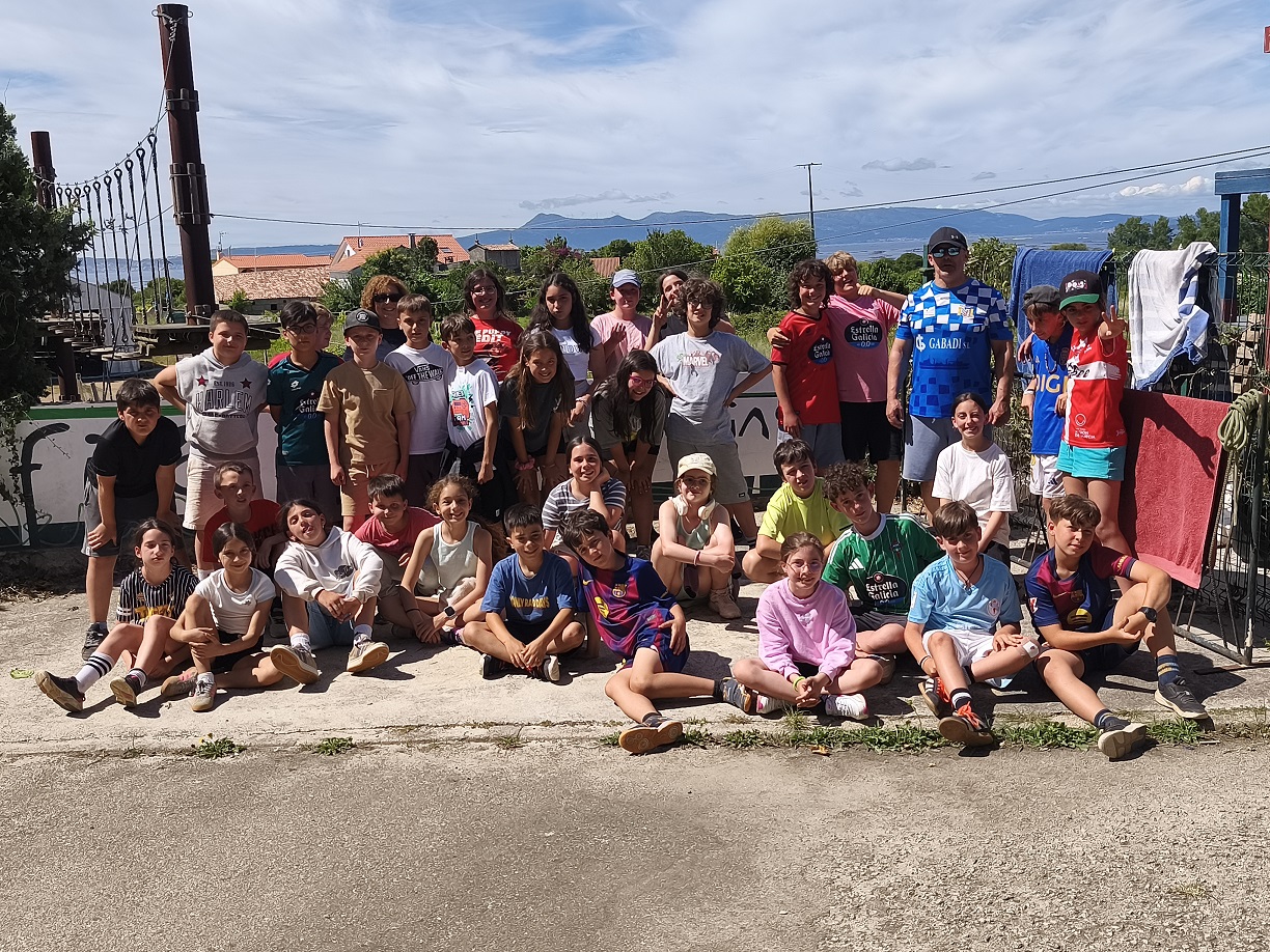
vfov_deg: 40.7
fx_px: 1284
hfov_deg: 52.6
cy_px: 476
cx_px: 635
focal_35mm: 35
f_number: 1.65
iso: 50
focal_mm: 6.18
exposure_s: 1/1143
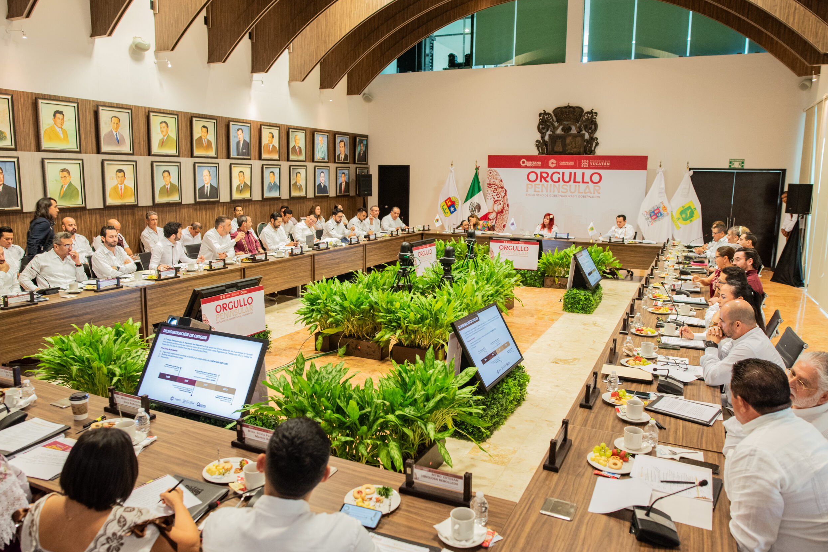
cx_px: 410
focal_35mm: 32
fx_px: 736
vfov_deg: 41.1
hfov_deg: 58.7
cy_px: 277
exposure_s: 1/125
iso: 2000
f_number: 3.5
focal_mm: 31
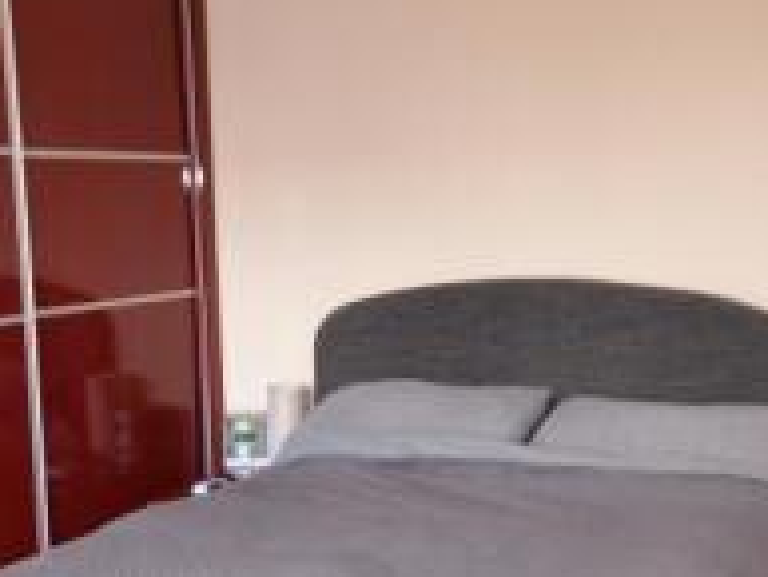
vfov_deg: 29.5
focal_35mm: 49
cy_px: 388
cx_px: 495
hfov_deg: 38.6
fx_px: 1088
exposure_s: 1/60
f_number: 4
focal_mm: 10
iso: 500
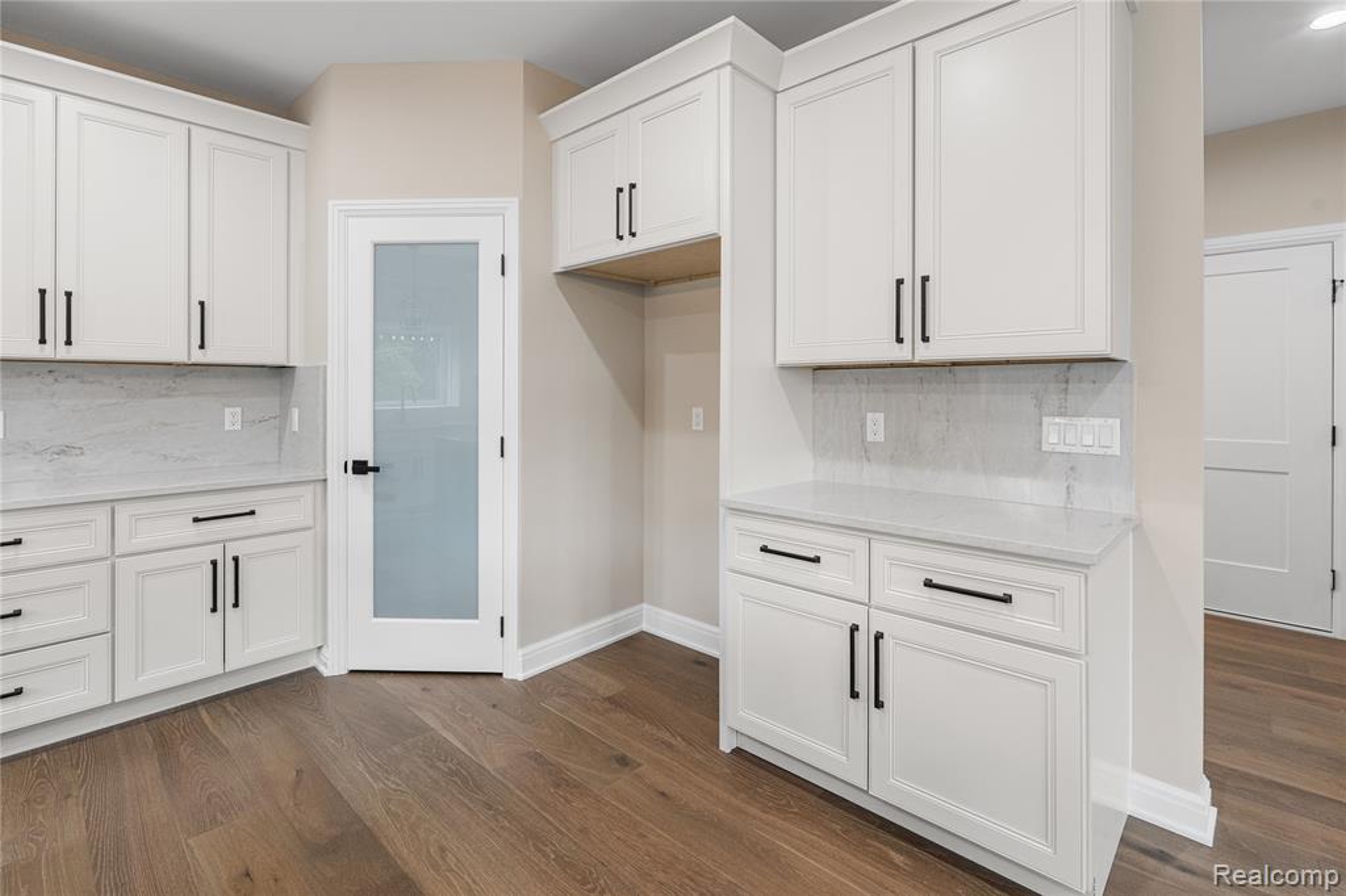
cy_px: 448
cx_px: 673
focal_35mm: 16
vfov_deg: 73.7
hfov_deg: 96.8
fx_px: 598
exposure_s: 1/40
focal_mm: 16
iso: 3200
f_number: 8
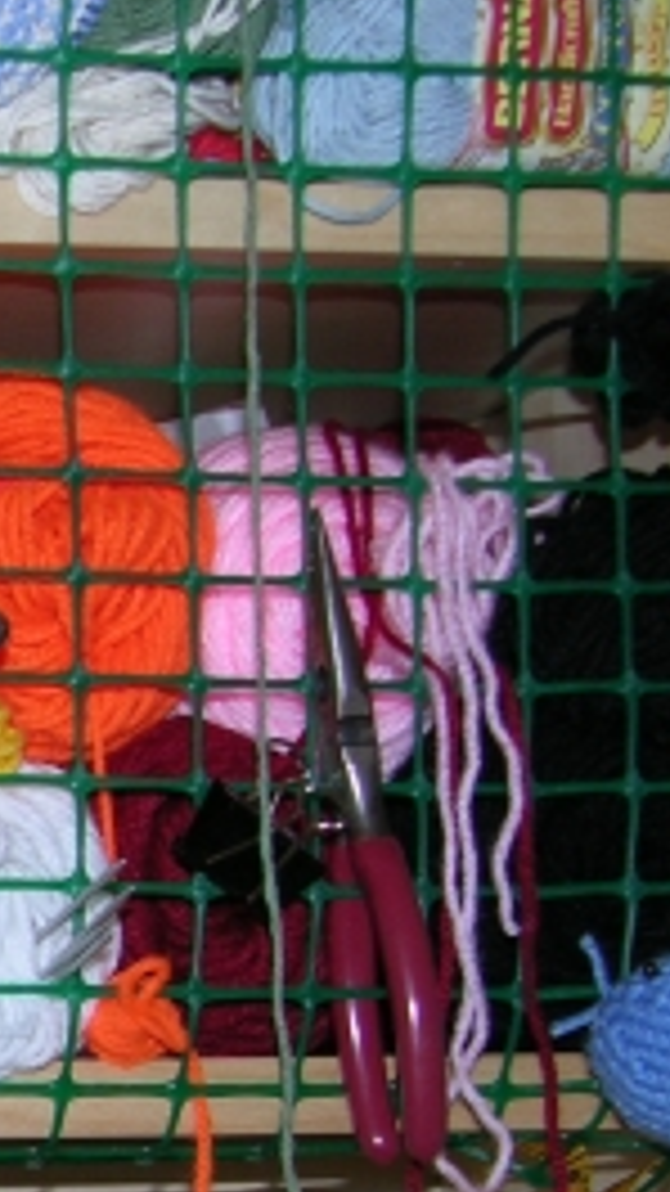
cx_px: -648
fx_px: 3633
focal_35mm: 115
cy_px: 1125
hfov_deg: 9.8
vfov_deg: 18.3
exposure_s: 1/60.1
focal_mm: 8.9
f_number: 2.8
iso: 50
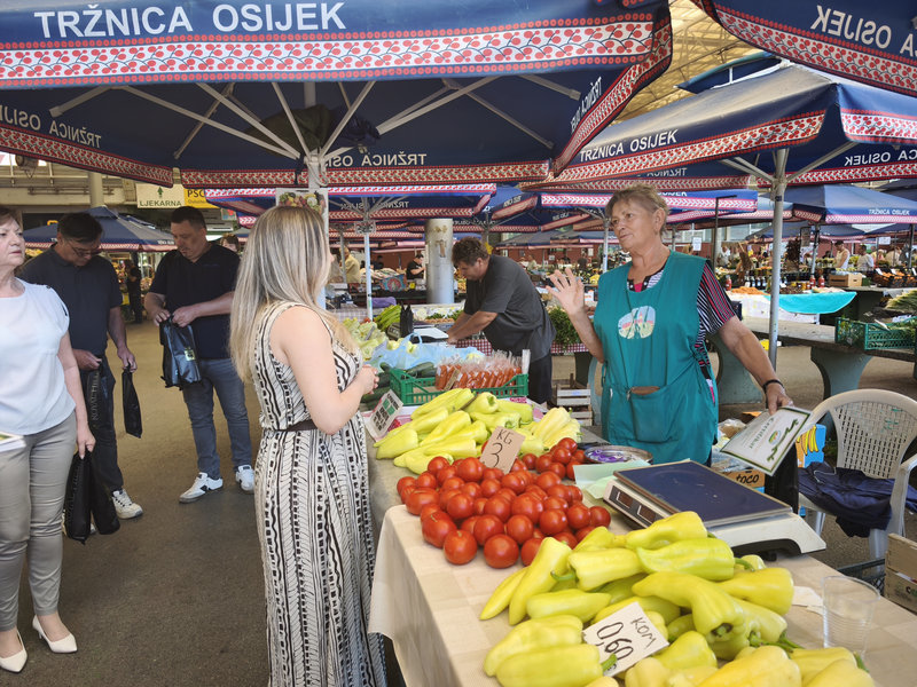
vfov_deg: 58.9
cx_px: 458
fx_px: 609
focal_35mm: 23
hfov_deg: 73.9
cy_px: 344
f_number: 1.6
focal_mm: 6.57
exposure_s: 1/100
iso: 64
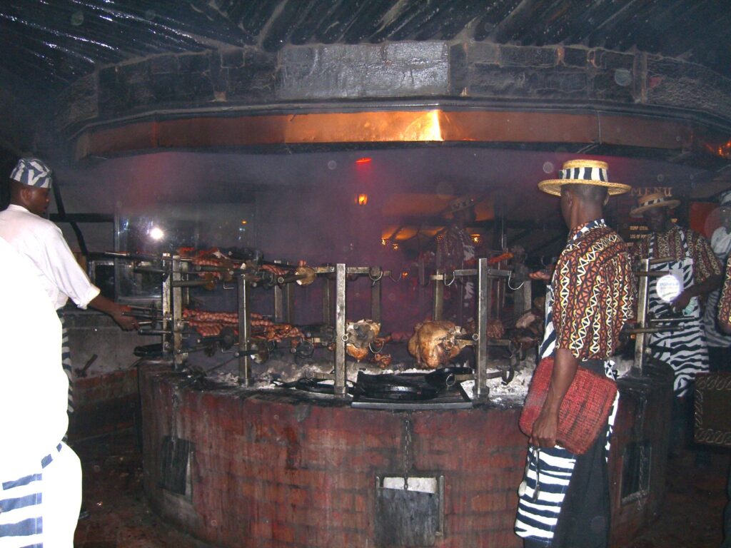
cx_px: 366
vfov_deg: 37.7
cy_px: 274
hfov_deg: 49.0
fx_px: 802
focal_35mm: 38
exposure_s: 1/60
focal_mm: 7.9
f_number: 2.8
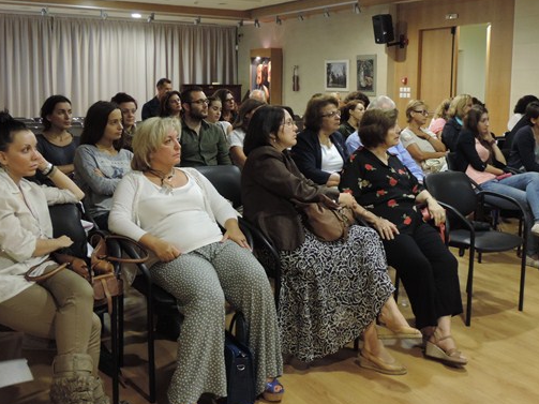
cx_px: 288
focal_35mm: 42
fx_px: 654
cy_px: 160
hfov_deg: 44.8
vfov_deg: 34.2
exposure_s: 1/13
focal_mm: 5.8
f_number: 3.2
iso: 450
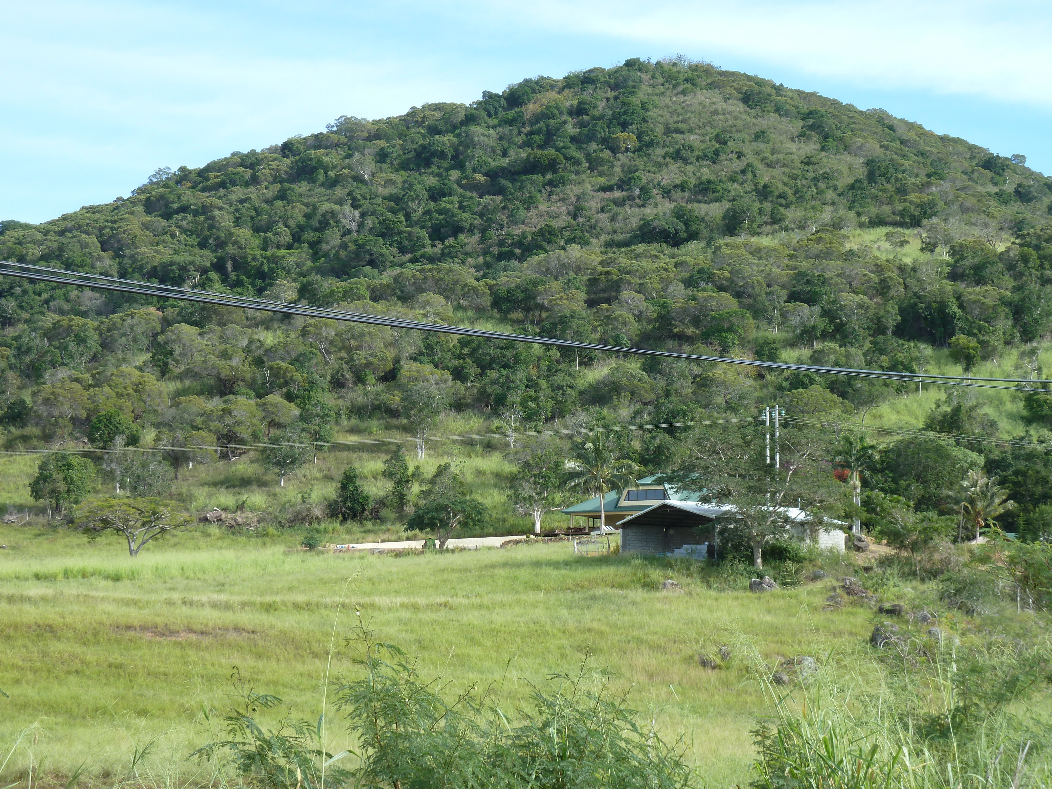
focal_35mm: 78
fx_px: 2370
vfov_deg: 18.9
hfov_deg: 25.0
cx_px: 526
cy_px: 394
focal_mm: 12.8
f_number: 4.2
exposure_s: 1/200
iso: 80
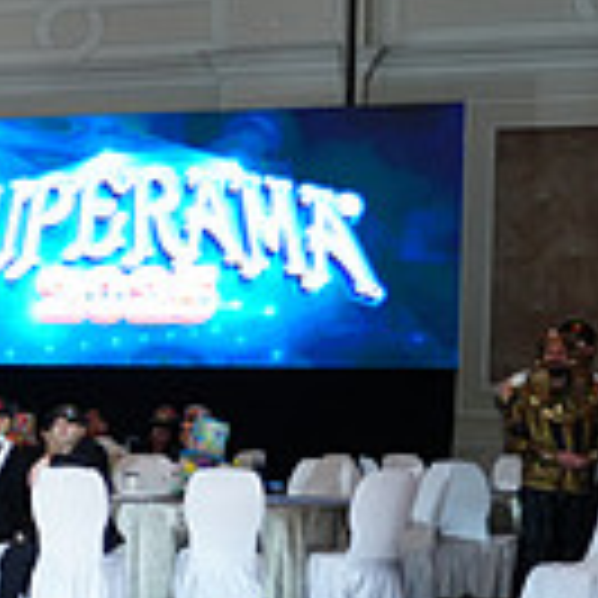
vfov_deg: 15.6
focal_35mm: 111
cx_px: -643
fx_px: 2169
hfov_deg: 13.3
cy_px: 452
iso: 1600
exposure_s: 1/250
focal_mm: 30
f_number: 4
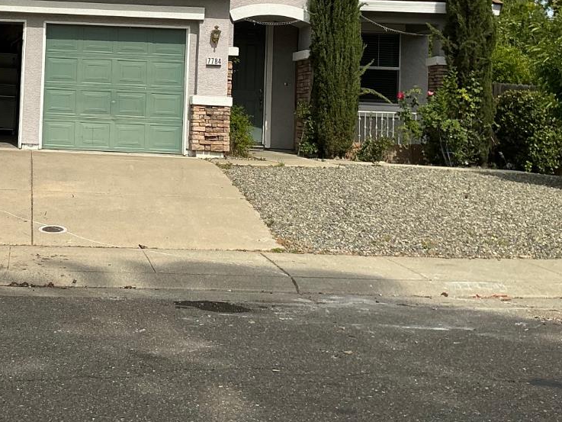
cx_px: 63
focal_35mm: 57
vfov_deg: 25.0
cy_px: 48
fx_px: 926
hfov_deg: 32.2
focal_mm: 3
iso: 25
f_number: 1.8
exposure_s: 1/2320
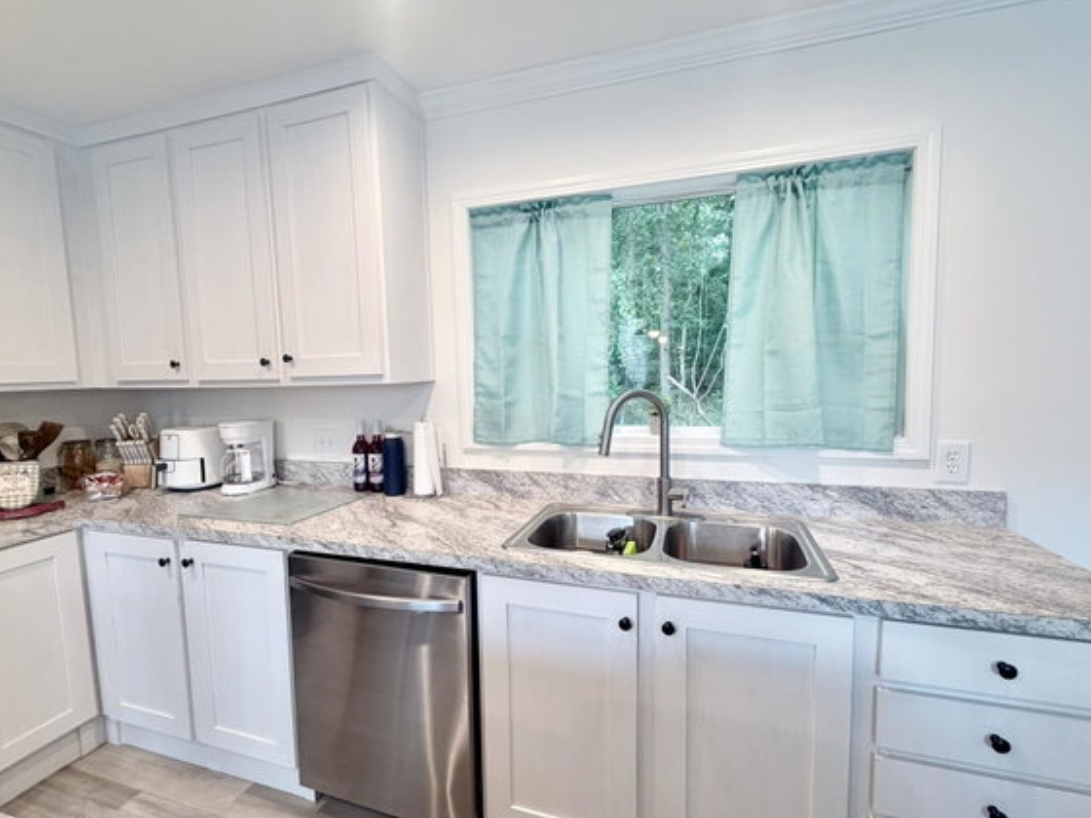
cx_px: 547
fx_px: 504
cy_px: 411
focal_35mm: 16
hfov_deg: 94.5
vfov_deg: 78.1
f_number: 2.2
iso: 160
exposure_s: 1/120
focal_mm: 2.22
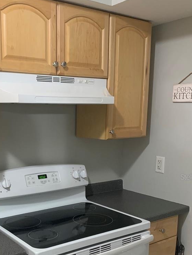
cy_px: 177
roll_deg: -0.6
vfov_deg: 43.9
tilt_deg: -9.7
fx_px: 311
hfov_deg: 33.9
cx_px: 58
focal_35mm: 42
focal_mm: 4.25
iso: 400
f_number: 1.8
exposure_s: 1/40
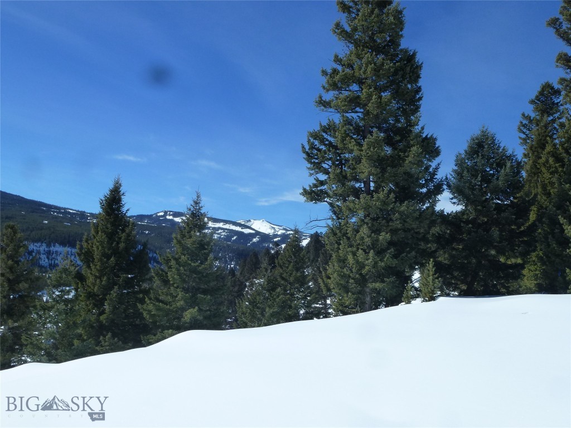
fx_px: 561
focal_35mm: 34
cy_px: 214
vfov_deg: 41.8
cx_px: 286
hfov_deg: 54.0
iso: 160
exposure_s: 1/1600
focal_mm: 5.9
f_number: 4
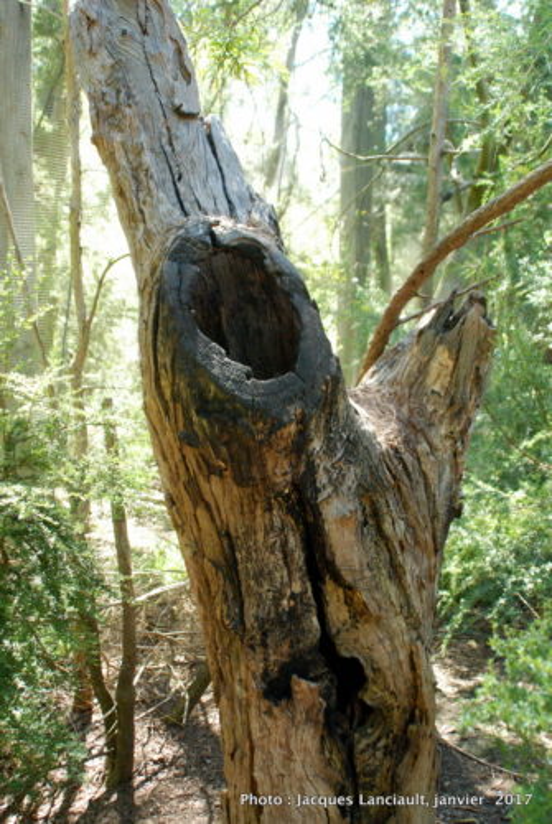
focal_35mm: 42
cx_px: 276
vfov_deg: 46.3
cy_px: 412
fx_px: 963
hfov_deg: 32.0
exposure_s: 1/250
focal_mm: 28
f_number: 5
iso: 1600
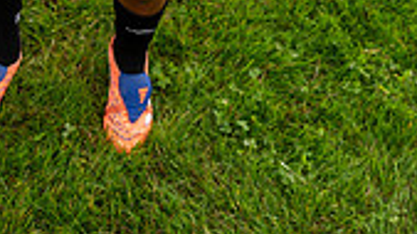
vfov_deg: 9.4
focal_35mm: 117
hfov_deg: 18.1
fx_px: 1293
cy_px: -296
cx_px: 79
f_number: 5.6
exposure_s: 1/200
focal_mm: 42
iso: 250
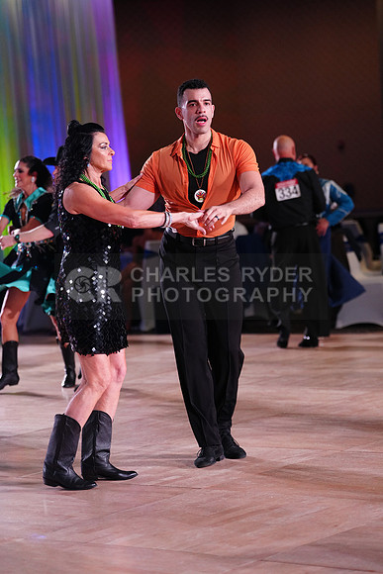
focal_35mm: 107
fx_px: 1706
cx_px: 192
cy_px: 287
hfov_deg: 12.8
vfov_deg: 19.1
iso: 2000
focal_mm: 107
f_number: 2.8
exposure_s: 1/500
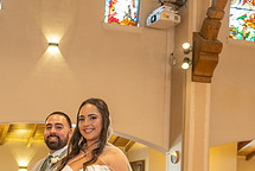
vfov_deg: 18.2
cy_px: 220
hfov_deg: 28.3
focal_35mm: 70
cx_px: 56
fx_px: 497
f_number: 2.8
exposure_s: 1/160
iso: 1600
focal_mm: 26
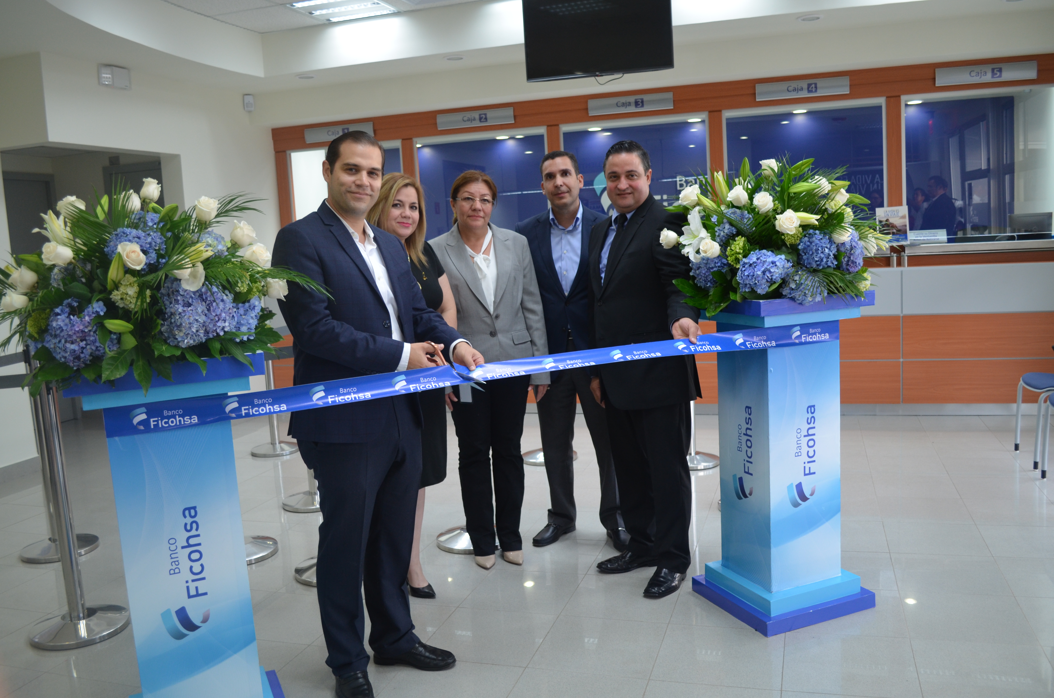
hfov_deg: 62.0
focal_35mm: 30
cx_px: 527
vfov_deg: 43.4
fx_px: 877
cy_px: 349
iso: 450
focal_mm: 20
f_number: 4
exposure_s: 1/60
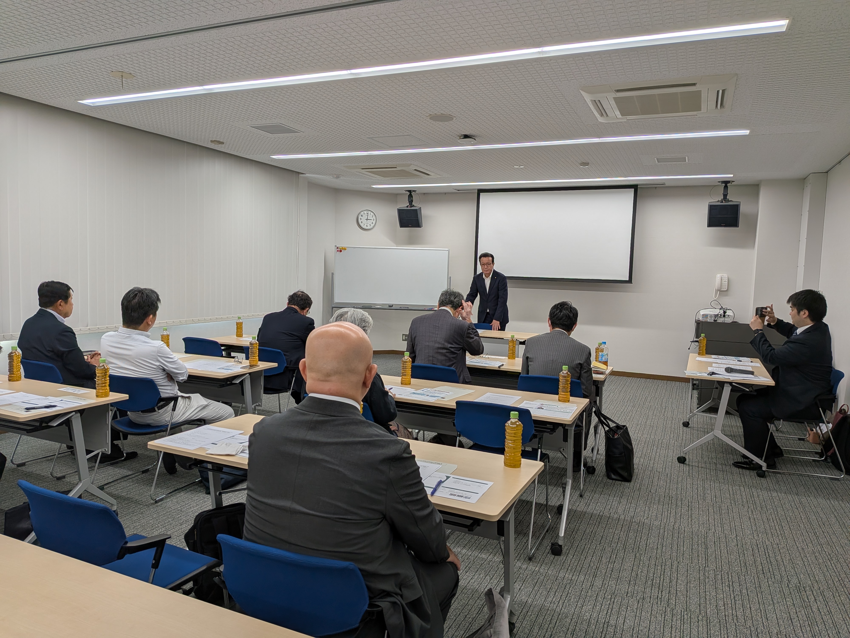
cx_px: 425
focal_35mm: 24
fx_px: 589
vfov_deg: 56.8
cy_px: 319
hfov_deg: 71.6
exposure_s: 1/1221
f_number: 1.7
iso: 23
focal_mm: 4.53
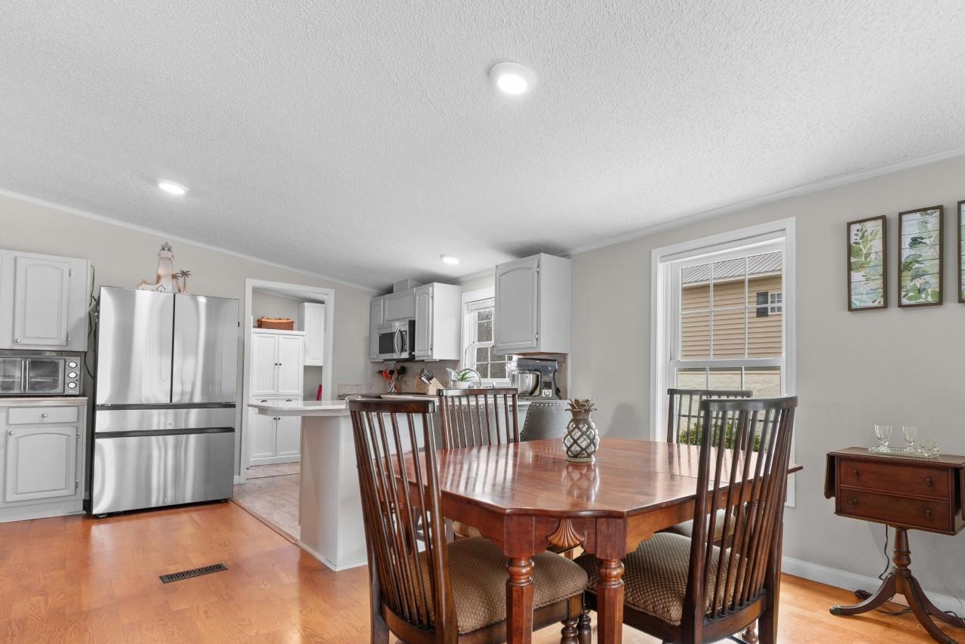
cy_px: 370
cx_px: 576
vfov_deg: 64.2
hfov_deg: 85.9
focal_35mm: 19
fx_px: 509
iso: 100
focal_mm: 10
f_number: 4.5
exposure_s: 1/10
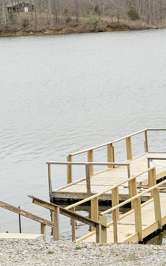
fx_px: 833
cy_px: 77
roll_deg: +4.0
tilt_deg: -4.6
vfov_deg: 18.1
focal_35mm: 115
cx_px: 181
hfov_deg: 11.2
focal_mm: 6.76
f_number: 1.78
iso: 64
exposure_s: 1/4878
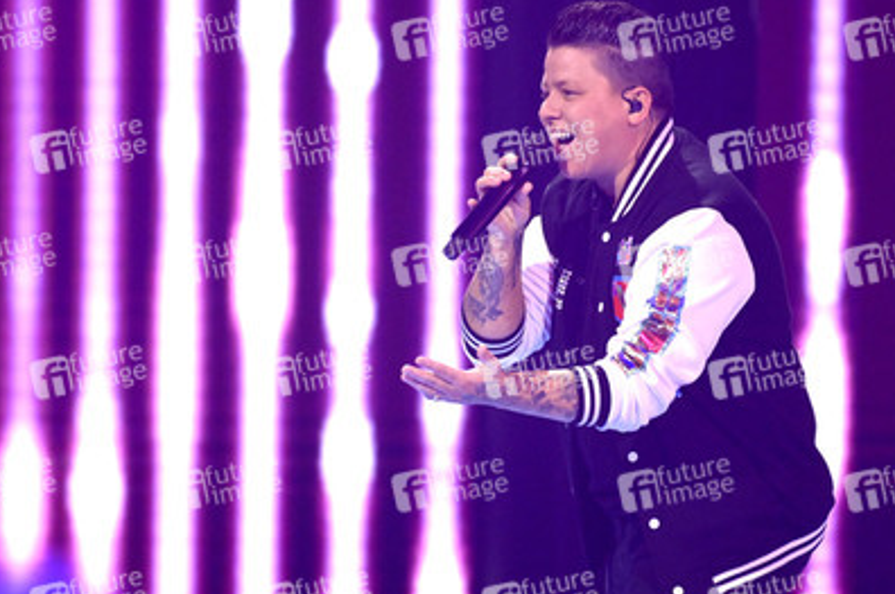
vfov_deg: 2.4
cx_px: 480
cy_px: 316
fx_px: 14153
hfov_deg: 3.6
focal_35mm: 570
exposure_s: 1/400
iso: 8000
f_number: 5.6
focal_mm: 500
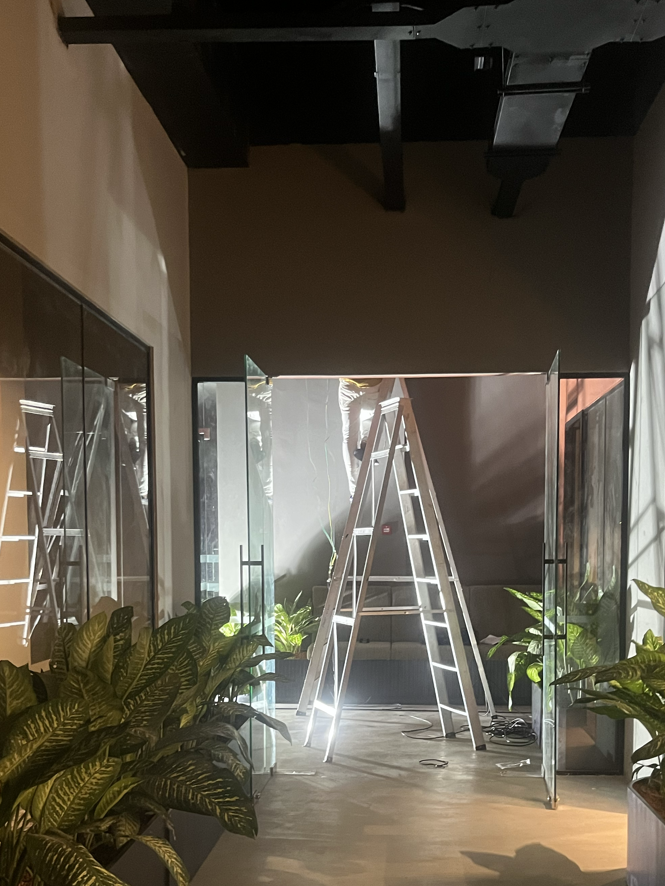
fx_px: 1024
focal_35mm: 40
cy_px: 602
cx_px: 370
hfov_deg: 35.9
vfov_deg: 46.0
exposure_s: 1/25
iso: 500
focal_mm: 5.1
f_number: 1.6
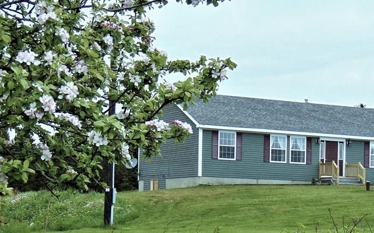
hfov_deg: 26.2
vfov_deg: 16.4
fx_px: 805
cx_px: 198
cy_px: 177
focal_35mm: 79
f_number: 3.5
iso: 80
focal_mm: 9
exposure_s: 1/640
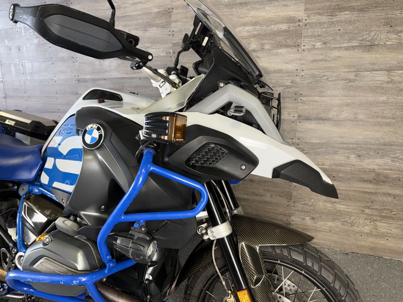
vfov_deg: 56.8
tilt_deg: -12.7
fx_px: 279
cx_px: 202
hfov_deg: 71.6
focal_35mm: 24
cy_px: 151
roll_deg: +1.1
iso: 64
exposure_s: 1/22
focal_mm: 6.76
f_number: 1.78
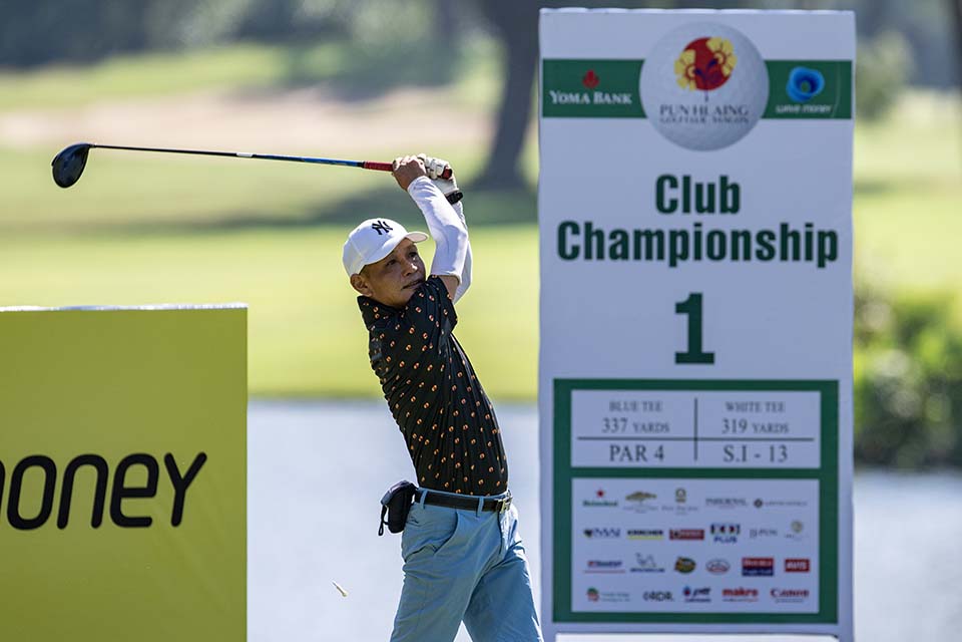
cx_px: 481
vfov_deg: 3.4
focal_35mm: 400
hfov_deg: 5.2
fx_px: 10688
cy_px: 321
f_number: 4.5
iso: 500
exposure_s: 1/2500
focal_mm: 400
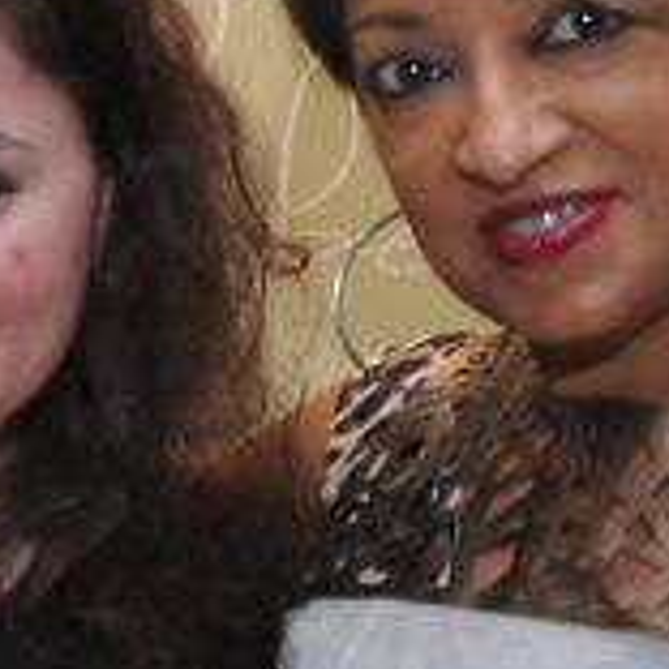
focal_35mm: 200
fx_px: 4373
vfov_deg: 8.7
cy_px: 510
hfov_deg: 8.7
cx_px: -120
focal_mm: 24
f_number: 5.6
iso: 400
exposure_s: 1/180
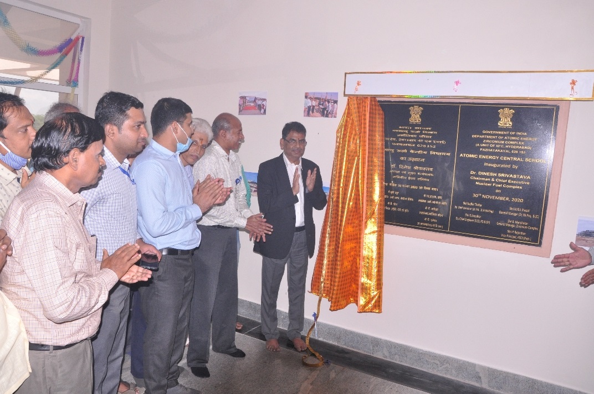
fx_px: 445
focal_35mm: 27
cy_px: 197
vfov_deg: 47.8
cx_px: 297
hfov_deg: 67.4
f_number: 10
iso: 800
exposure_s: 1/160
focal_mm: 18
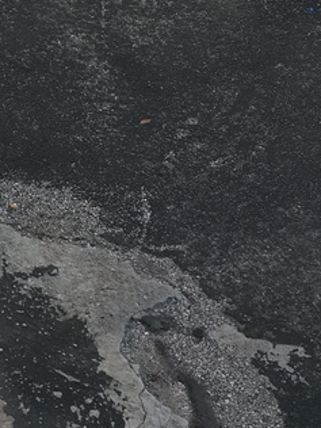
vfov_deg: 17.3
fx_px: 1360
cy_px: -38
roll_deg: -2.1
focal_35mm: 110
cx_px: -218
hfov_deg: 12.5
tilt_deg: -28.9
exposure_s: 1/154
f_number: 2.2
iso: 25
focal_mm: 4.15
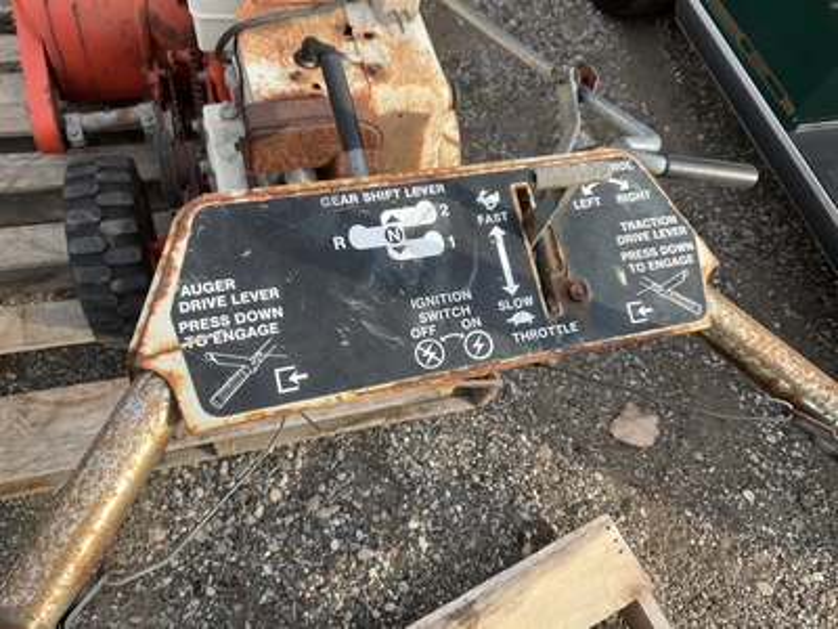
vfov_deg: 48.2
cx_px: 419
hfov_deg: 61.7
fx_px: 702
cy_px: 314
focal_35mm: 29
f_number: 1.8
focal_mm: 3
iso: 25
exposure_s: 1/495
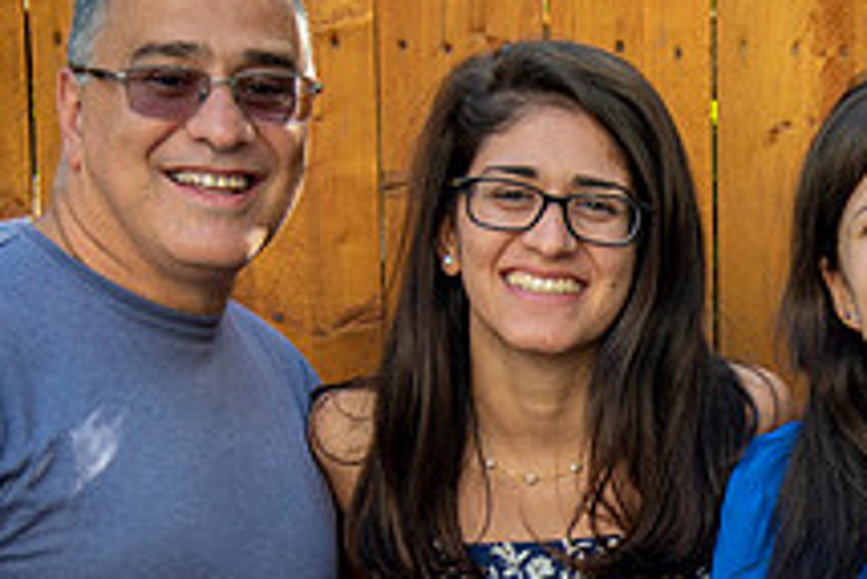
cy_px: 597
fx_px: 3133
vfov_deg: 10.5
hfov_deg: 15.5
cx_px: 831
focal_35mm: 130
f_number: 4
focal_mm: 48
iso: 125
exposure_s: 1/320
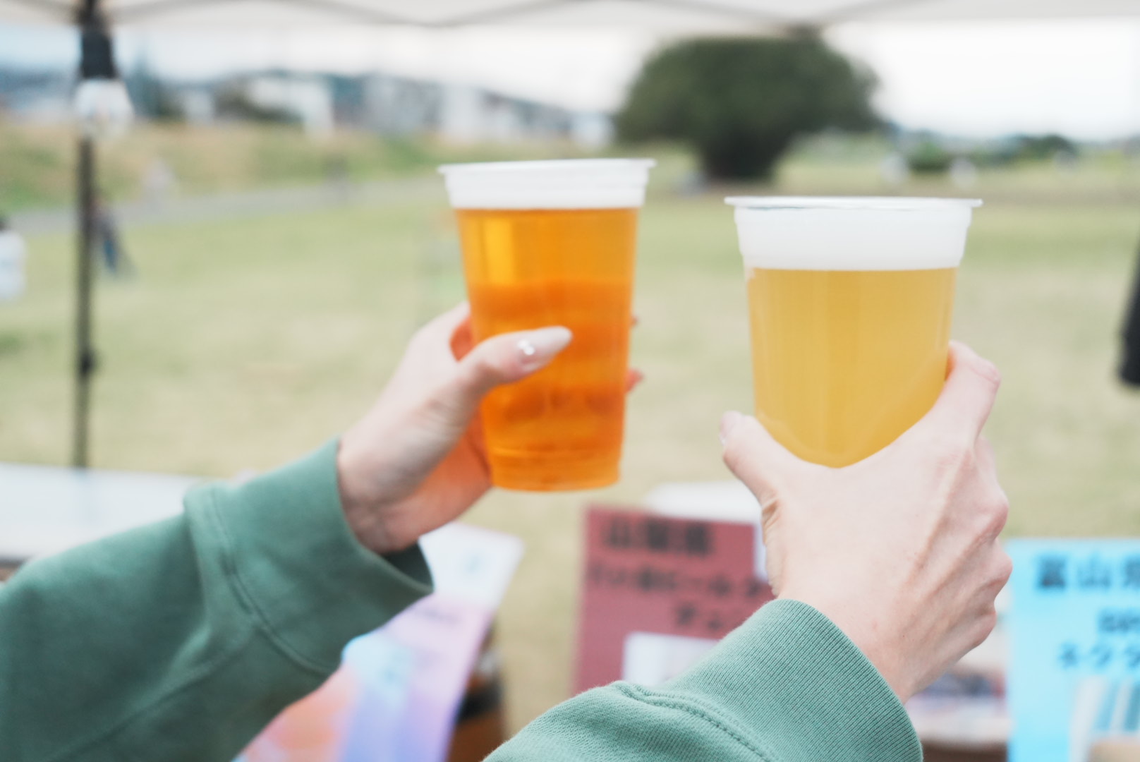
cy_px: 381
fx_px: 1743
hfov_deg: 36.2
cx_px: 570
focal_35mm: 55
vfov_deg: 24.7
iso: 3200
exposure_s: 1/4000
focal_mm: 55
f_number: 5.6
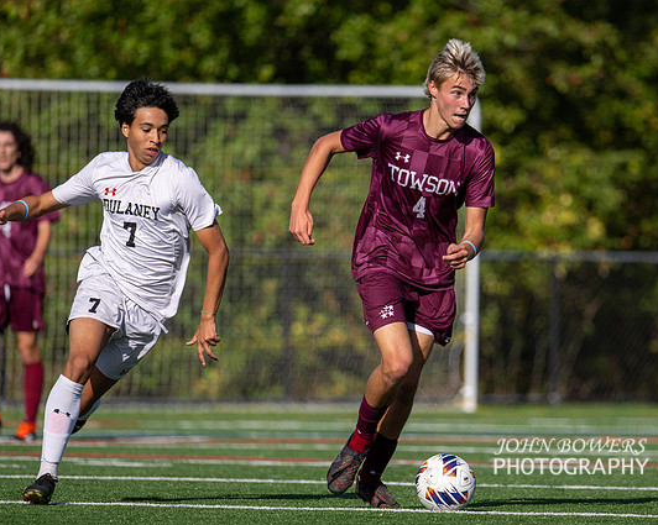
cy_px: 297
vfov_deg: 2.6
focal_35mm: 587
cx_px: 447
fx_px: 11425
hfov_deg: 3.3
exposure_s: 1/1600
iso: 110
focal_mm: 400
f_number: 4.5
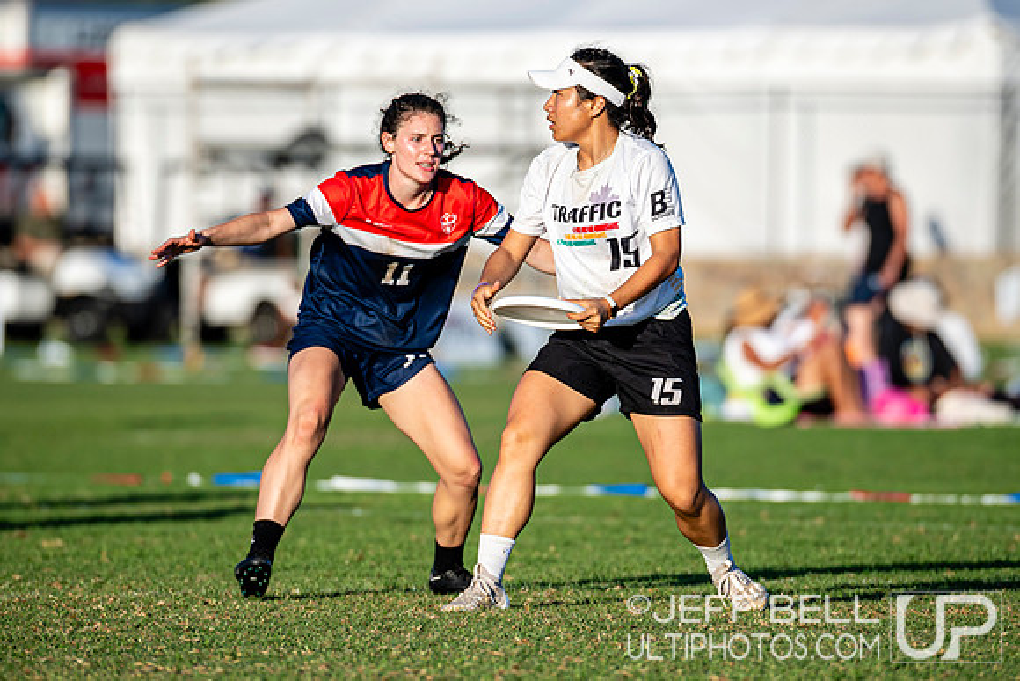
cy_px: 317
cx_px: 547
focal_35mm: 499
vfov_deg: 2.8
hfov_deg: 4.1
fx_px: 14128
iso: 100
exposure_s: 1/1250
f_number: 3.2
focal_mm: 300
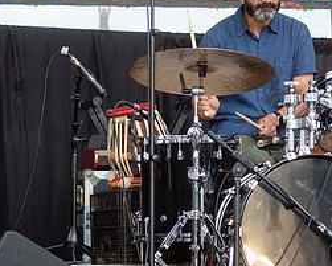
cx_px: 256
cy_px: 36
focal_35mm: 207
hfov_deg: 9.3
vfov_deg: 7.5
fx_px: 2035
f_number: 4.5
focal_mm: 80
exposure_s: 1/1250
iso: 2000
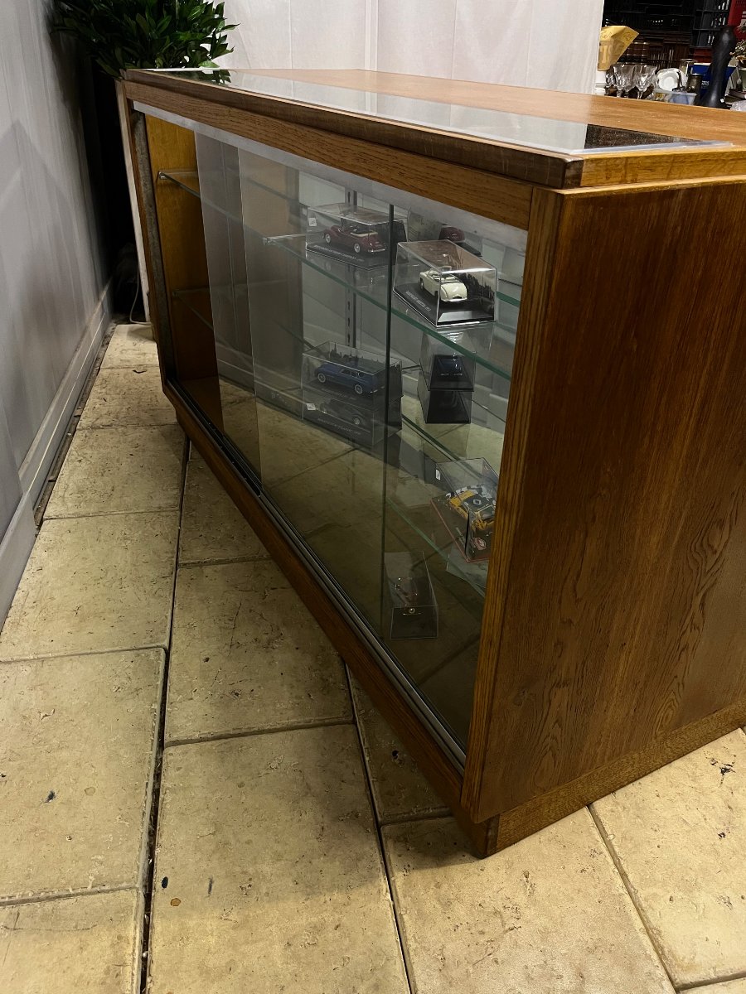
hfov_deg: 53.1
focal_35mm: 26
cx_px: 373
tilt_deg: -30.9
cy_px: 497
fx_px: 747
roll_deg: -1.6
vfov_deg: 67.3
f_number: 1.6
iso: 250
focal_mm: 5.1
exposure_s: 1/50
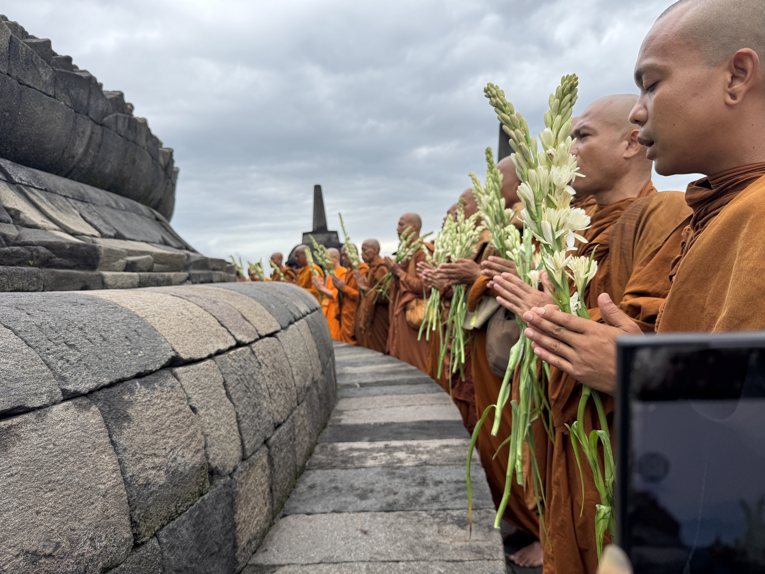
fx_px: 530
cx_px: 382
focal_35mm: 24
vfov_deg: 56.8
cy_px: 287
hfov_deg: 71.6
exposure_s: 1/1637
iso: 80
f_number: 1.78
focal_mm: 6.76
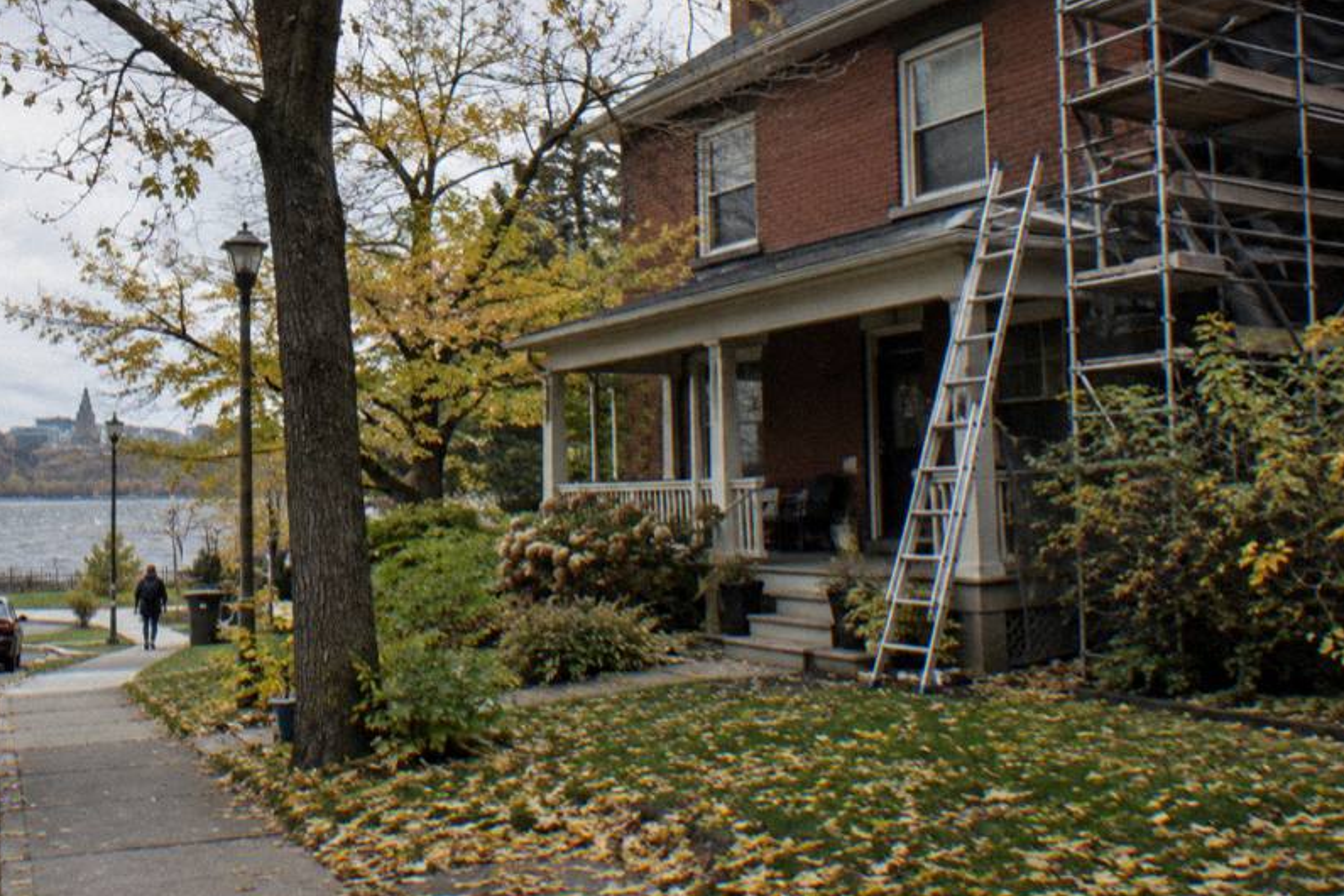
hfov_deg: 44.5
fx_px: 1643
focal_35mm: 44
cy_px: 423
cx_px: 620
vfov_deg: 30.5
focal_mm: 35
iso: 400
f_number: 5
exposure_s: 1/1000
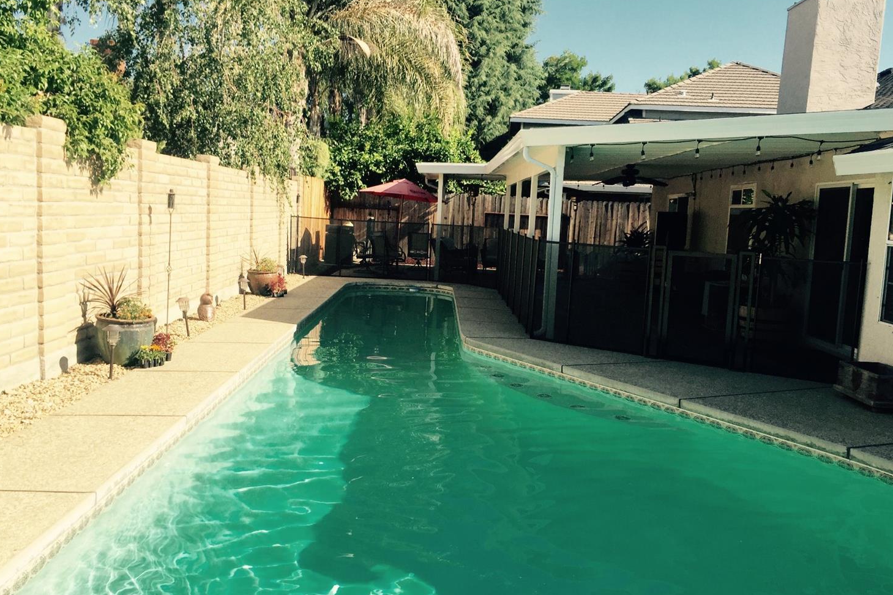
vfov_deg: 42.3
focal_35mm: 31
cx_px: 452
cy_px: 325
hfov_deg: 60.3
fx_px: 769
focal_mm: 4.15
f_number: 2.2
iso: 32
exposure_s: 1/1582
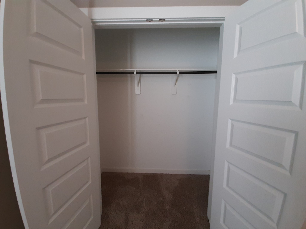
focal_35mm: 13
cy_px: 114
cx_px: 153
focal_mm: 1.42
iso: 200
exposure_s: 1/40
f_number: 2.2
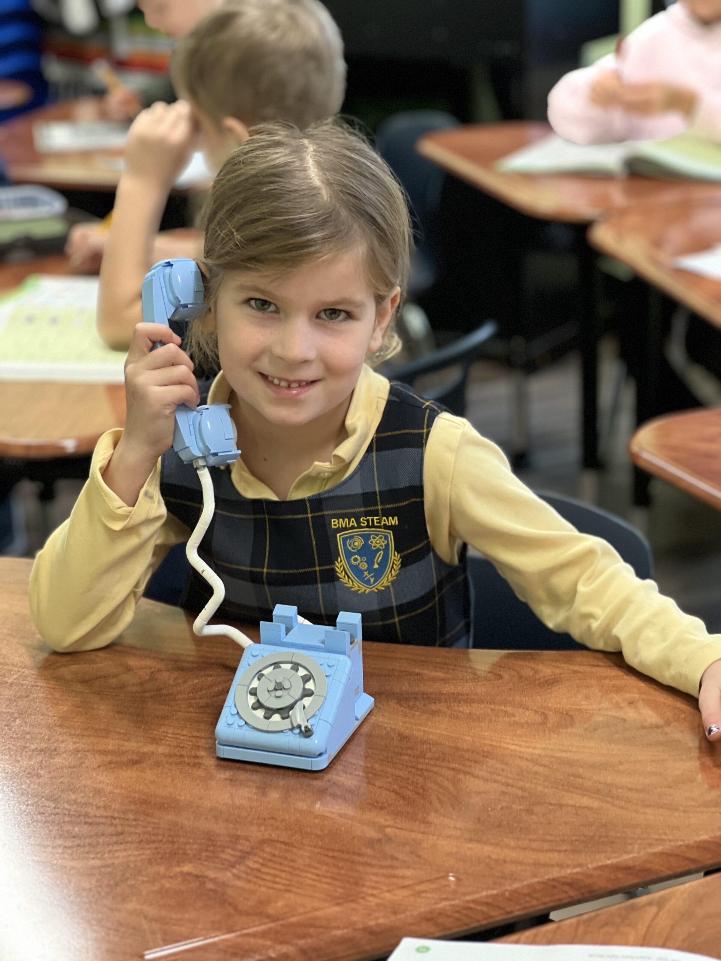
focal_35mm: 77
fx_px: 2138
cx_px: 360
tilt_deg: -18.8
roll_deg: +0.8
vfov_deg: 25.3
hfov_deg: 19.1
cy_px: 480
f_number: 2.8
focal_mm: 9
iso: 320
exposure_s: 1/40
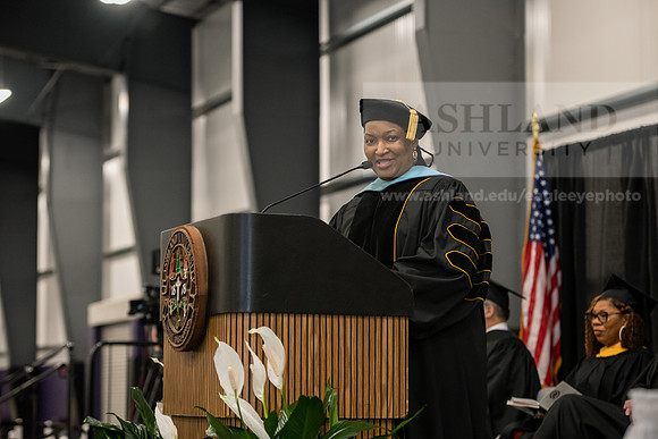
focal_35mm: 100
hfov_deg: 20.4
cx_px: 329
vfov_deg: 13.7
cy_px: 220
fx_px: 1828
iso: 3200
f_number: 4
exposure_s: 1/200
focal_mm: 100
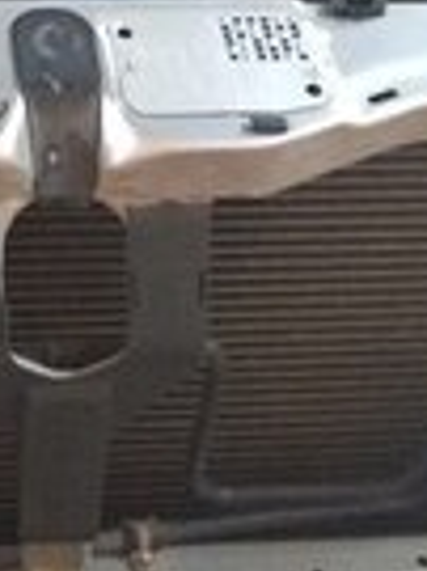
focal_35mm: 77
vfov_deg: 20.7
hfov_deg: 18.2
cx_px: -76
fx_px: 1268
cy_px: -334
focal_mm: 3.57
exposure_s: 1/50
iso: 892
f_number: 2
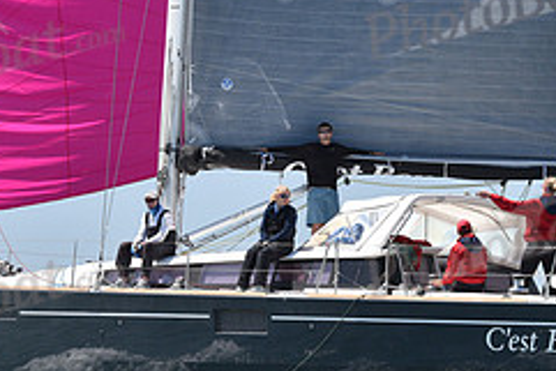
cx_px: 247
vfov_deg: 5.7
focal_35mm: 241
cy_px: 153
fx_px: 3724
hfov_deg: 8.5
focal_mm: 100
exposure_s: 1/800
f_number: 5.6
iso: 400
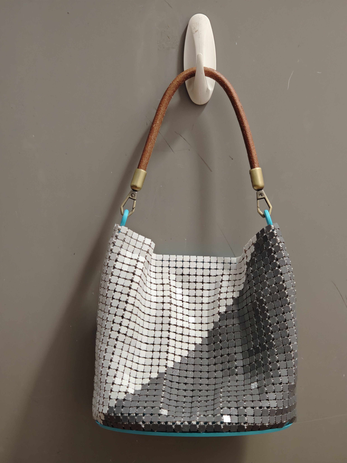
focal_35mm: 60
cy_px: 232
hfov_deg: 24.4
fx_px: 802
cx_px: 174
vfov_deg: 32.2
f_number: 2
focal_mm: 9
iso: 1250
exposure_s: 1/33.3
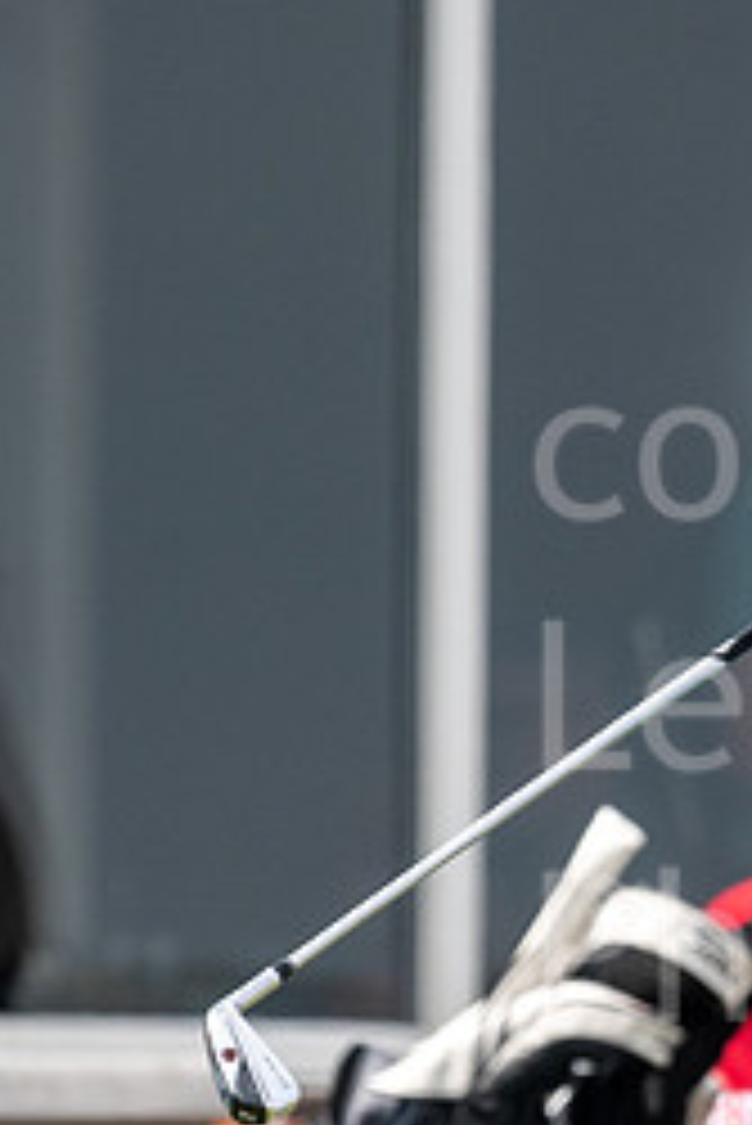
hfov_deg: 1.0
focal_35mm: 1316
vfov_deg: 1.6
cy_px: 809
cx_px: 1363
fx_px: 41174
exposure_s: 1/1000
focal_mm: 300
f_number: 7.1
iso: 200
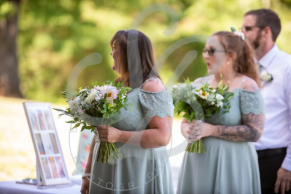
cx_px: 146
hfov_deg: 10.3
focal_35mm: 200
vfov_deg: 6.9
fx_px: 1617
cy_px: 97
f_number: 2.8
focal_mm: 200
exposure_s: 1/160
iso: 200
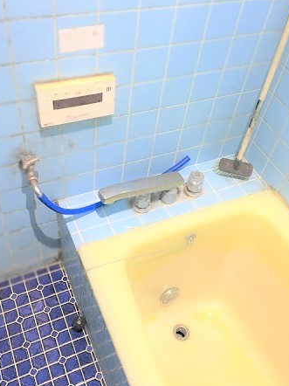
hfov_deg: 40.7
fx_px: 390
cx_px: 148
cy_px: 196
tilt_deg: -47.9
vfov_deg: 52.6
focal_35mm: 35
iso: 200
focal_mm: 4.15
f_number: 2.2
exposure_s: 1/15
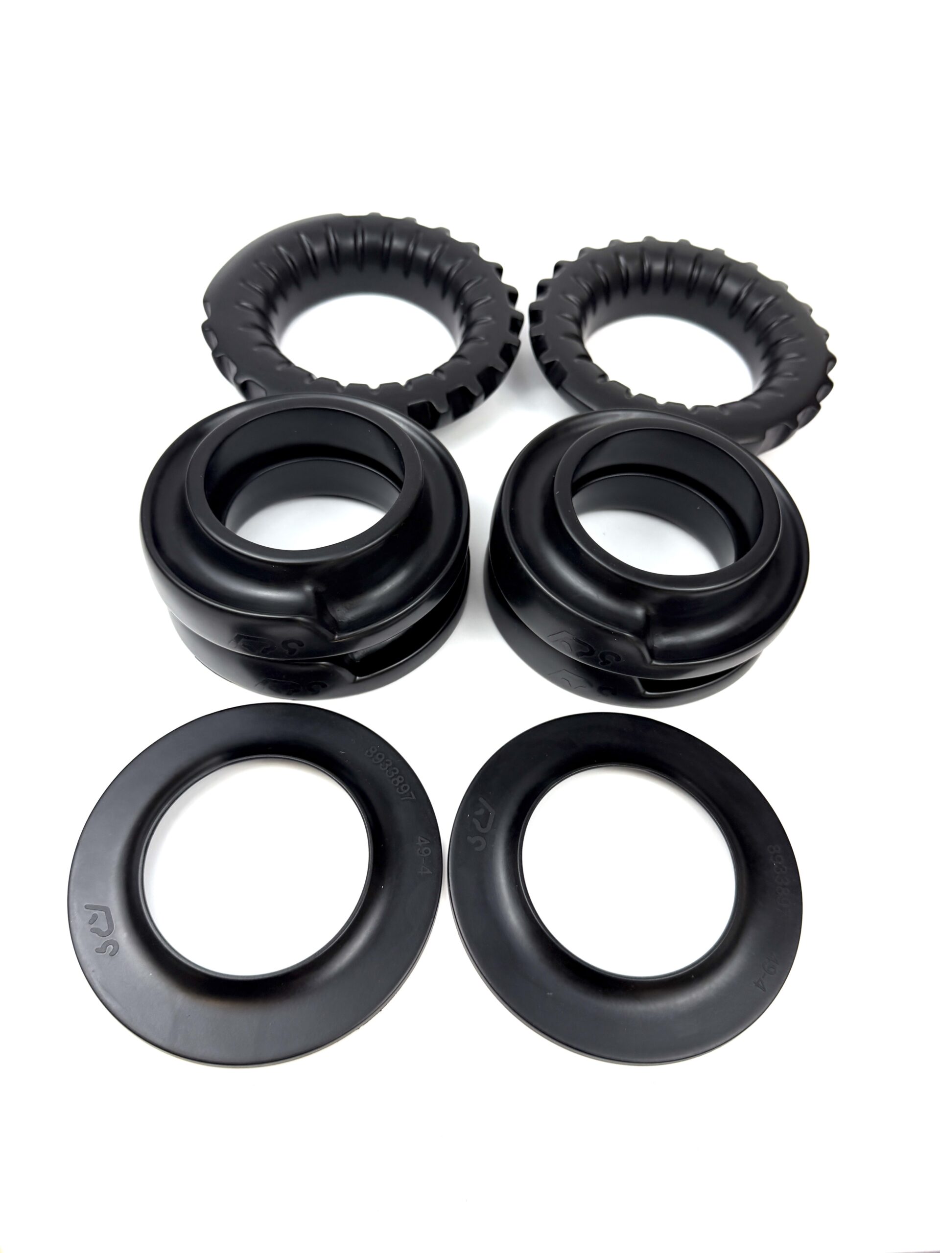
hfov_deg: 56.8
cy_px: 626
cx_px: 470
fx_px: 869
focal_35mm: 24
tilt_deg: -56.0
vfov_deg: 71.6
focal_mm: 6.76
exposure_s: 1/325
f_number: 1.78
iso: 80
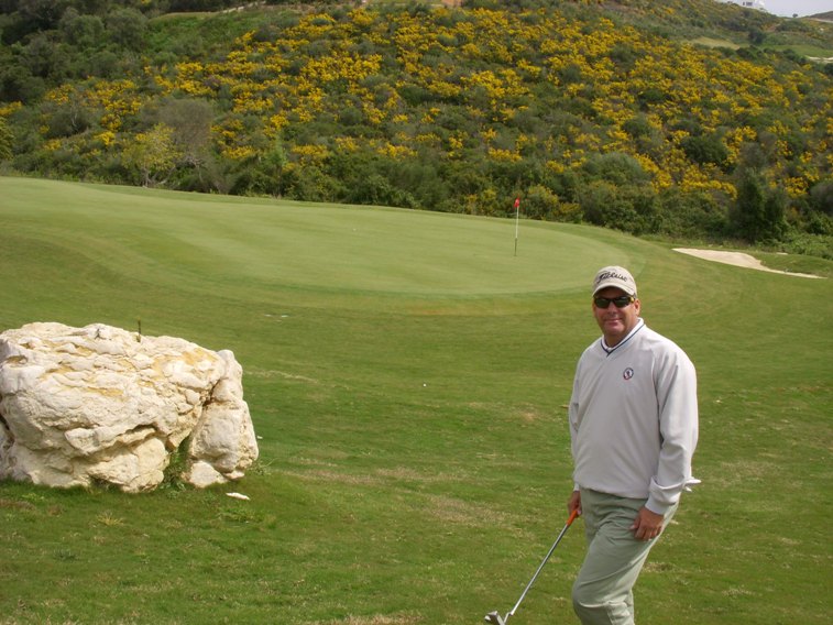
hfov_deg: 49.0
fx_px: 915
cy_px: 312
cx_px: 416
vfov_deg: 37.7
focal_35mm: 38
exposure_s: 1/320
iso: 100
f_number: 6.6
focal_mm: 6.3
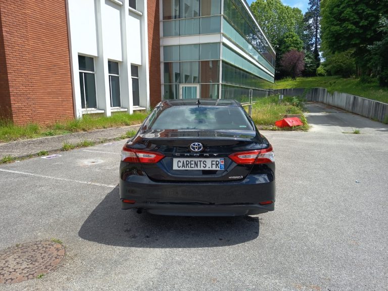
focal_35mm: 24
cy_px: 146
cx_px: 194
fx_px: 269
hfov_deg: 71.6
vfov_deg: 56.8
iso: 52
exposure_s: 1/481
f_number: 1.7
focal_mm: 5.27
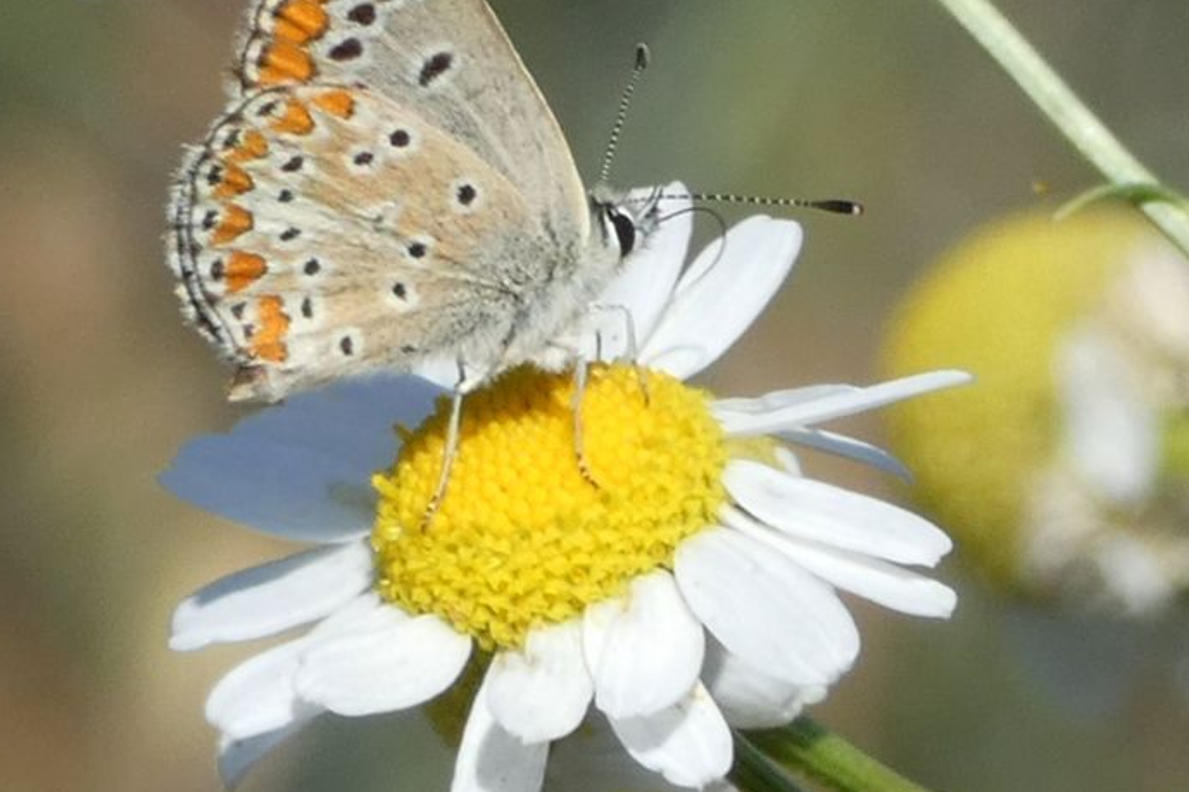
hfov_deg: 7.0
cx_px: 582
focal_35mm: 295
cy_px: 319
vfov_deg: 4.7
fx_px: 9740
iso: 80
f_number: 5.5
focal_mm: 41.1
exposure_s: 1/200
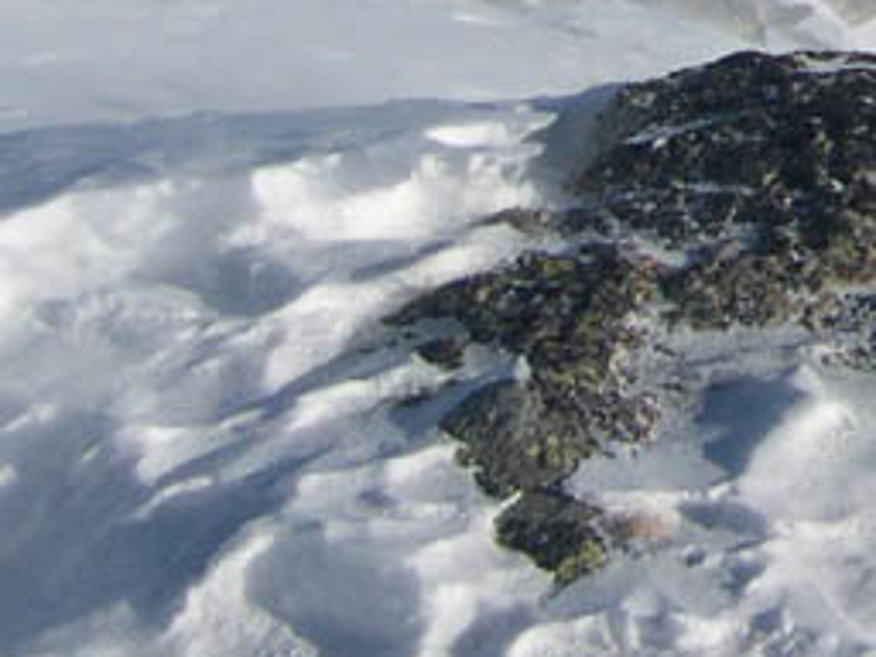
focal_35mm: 152
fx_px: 3847
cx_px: 1204
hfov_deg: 12.5
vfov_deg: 9.3
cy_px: -527
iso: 100
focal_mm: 8
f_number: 7.6
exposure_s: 1/436
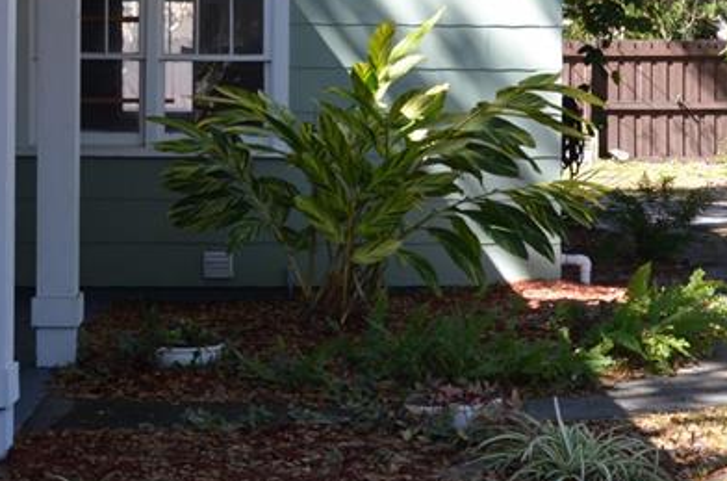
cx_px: 406
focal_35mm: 102
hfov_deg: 20.1
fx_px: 2054
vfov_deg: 13.3
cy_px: 98
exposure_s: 1/125
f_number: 5.6
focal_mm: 26
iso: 200
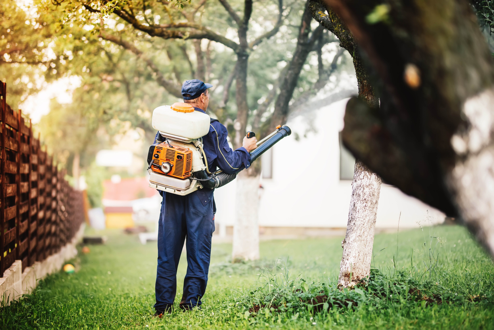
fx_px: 1167
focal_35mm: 85
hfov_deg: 23.9
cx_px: 247
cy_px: 165
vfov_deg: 16.1
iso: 320
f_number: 1.4
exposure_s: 1/640
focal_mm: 85
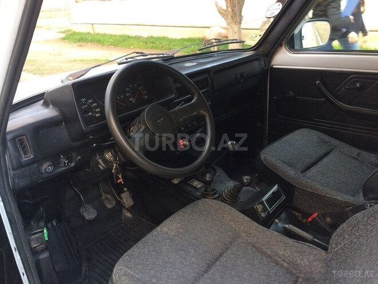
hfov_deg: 61.7
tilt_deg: -23.8
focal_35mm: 29
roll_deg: +2.9
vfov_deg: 48.2
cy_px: 142
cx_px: 189
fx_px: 317
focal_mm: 4.15
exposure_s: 1/33
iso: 100
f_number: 2.2
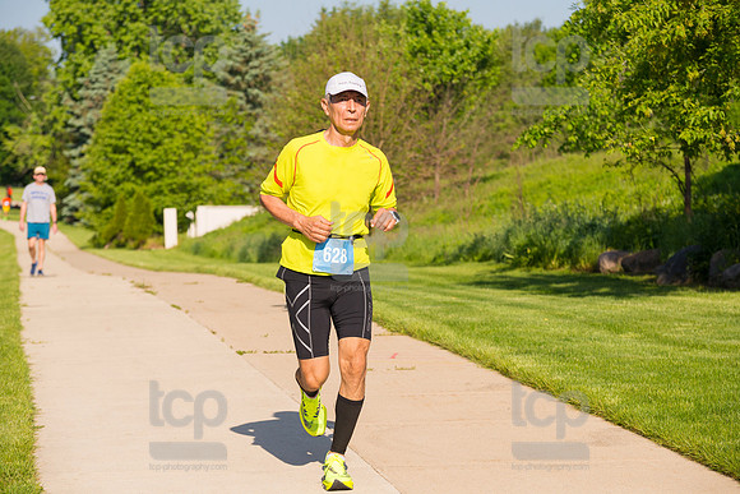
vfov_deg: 12.2
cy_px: 247
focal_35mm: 112
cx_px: 370
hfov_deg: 18.3
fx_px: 2303
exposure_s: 1/2000
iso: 400
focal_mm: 112
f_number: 5.6
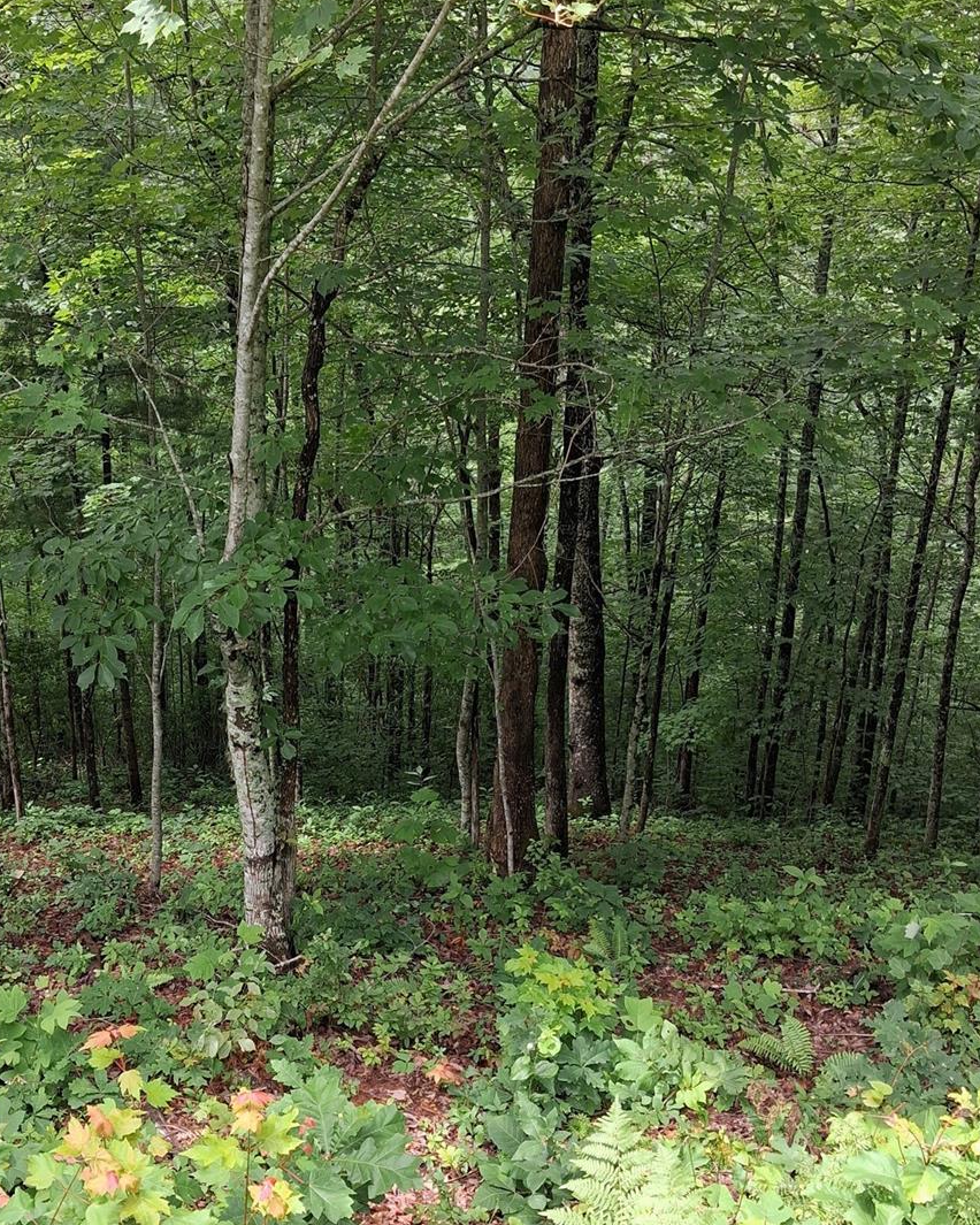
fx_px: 1378
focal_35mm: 38
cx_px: 321
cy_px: 747
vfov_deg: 47.6
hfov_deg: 38.7
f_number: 1.8
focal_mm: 4
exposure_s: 1/120
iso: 40
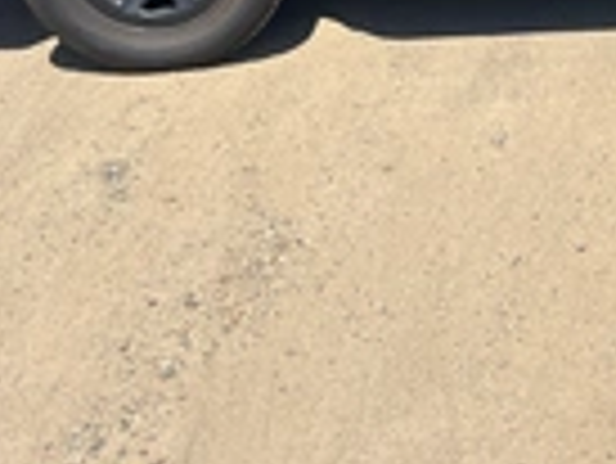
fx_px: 1354
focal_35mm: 76
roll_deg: +2.2
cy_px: -189
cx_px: 638
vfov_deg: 17.8
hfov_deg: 24.3
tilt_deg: -11.4
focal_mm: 5.1
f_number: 1.6
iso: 50
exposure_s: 1/3413
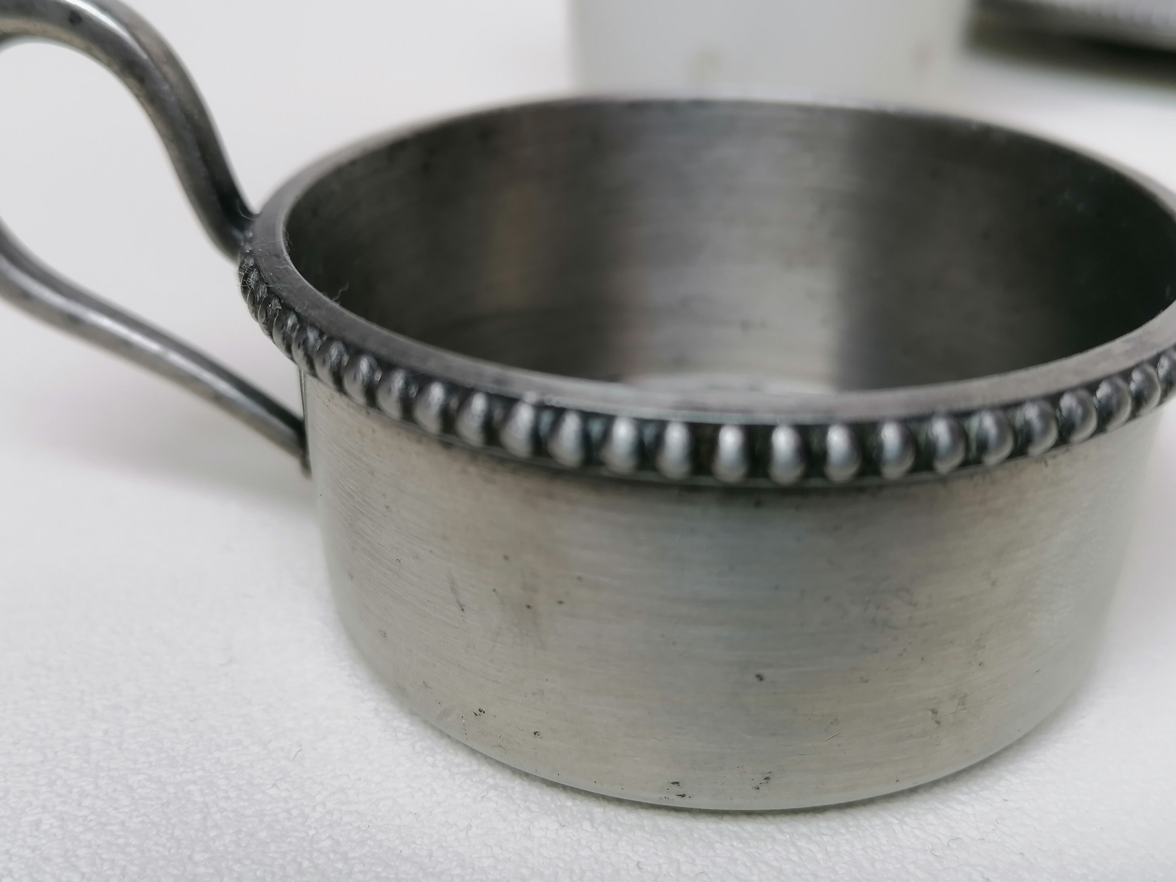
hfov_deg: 51.4
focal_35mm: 36
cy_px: 441
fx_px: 1223
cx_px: 588
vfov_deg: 39.7
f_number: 1.8
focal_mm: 4.75
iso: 50
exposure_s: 1/125
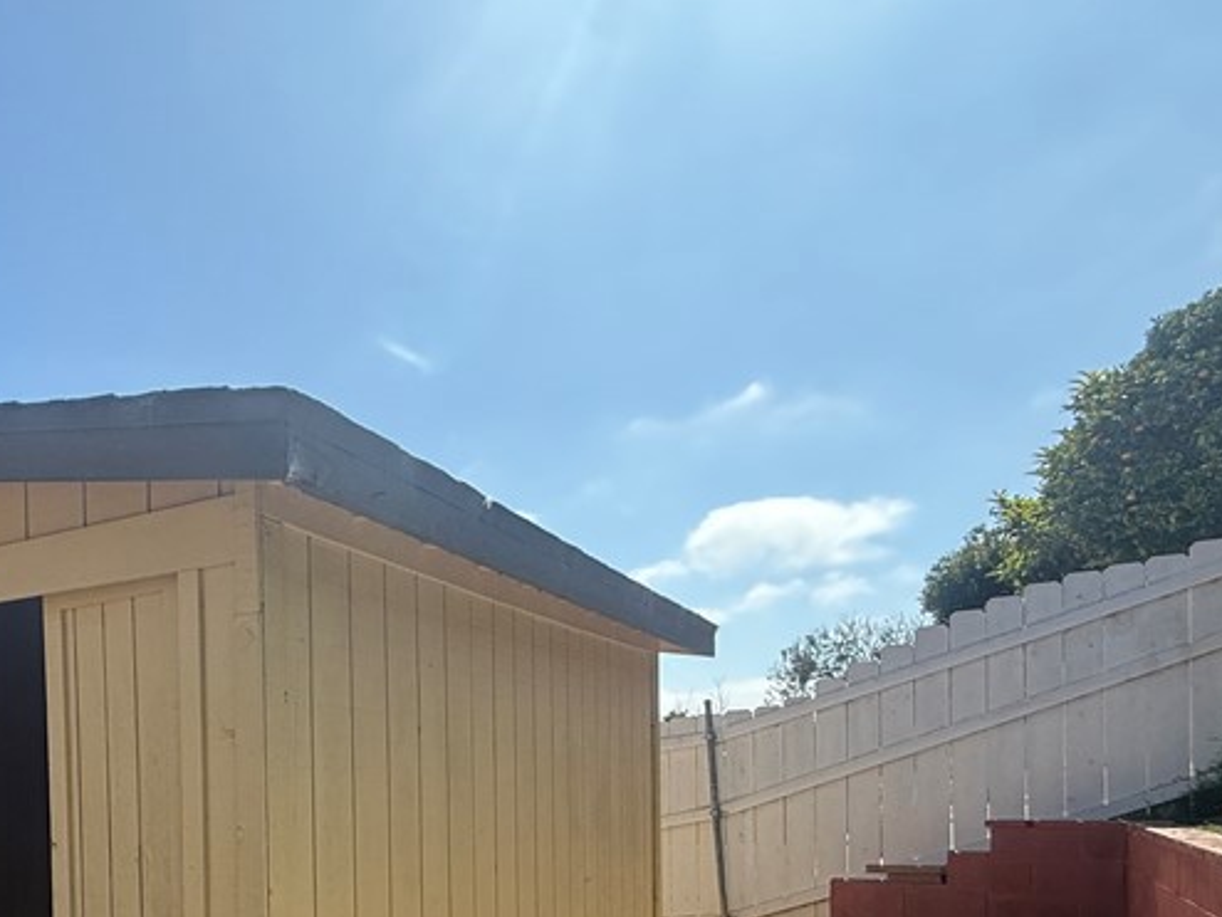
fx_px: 1024
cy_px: 806
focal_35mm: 29
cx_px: 166
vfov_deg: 44.4
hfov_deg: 55.1
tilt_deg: -1.0
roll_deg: +0.2
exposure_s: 1/1431
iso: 64
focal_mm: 2.22
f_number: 2.2
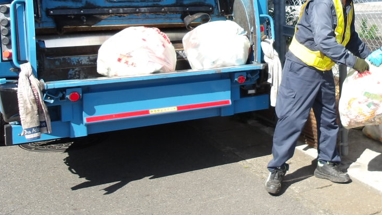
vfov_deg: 22.7
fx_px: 527
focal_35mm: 52
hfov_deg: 38.0
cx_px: 319
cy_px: 42
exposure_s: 1/695
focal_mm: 4.9
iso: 100
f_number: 3
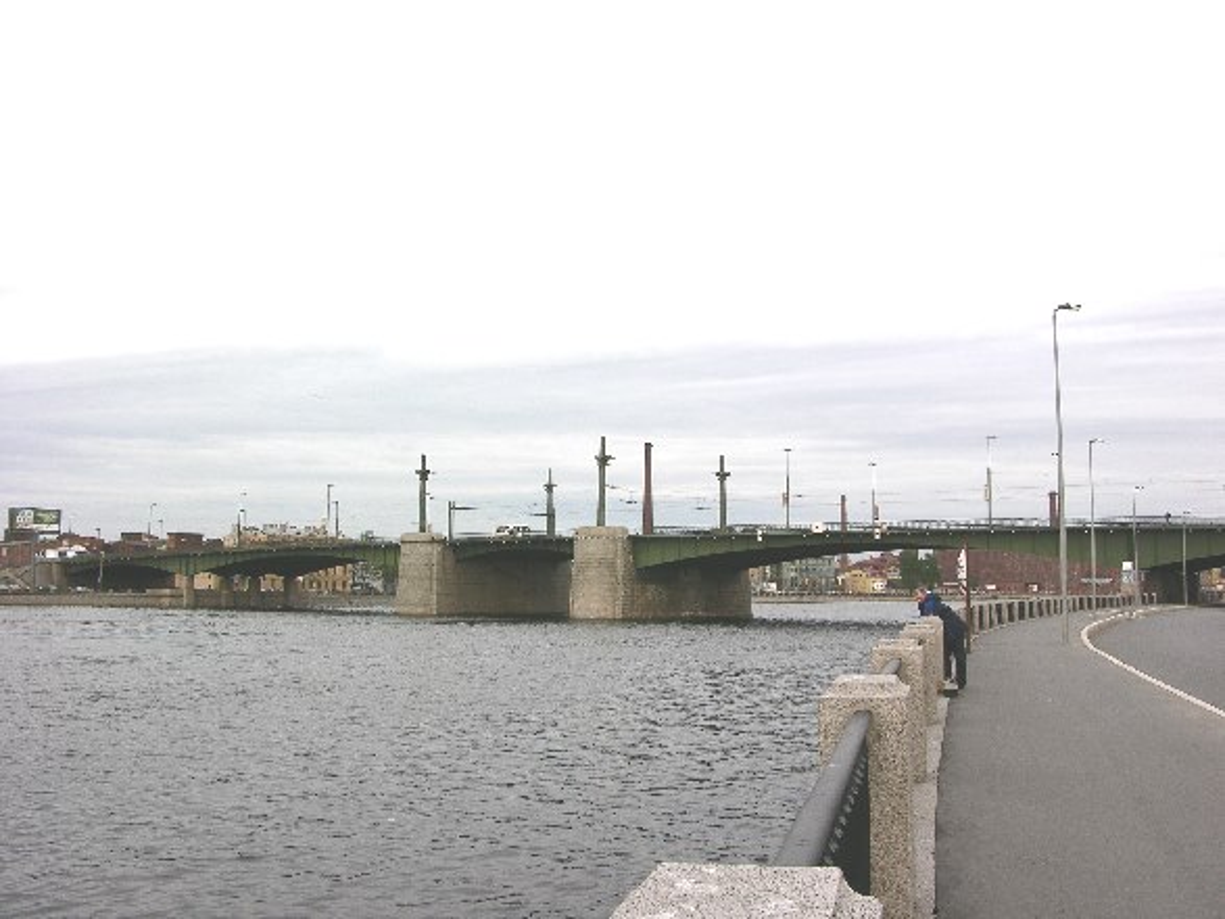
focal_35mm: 35
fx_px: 1238
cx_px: 612
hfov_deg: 52.6
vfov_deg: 40.7
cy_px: 460
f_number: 7.1
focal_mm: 8.9
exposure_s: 1/94.7
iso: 50
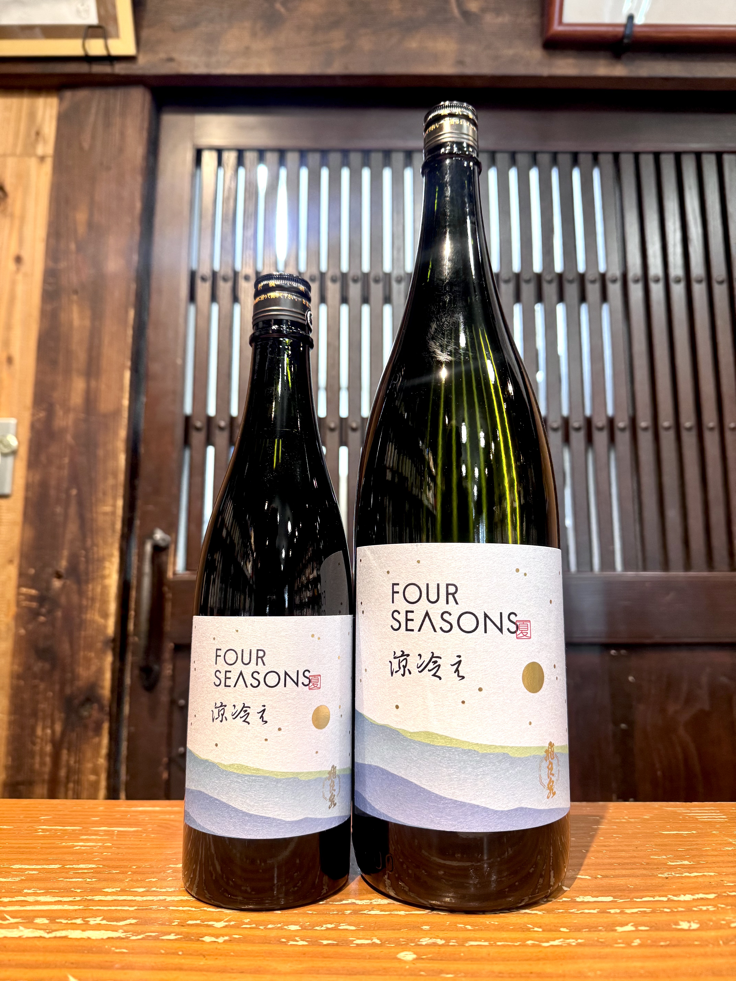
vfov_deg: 71.6
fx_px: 680
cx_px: 368
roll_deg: +0.0
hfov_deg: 56.8
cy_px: 490
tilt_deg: +8.6
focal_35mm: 24
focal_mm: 6.76
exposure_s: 1/50
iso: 250
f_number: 1.78
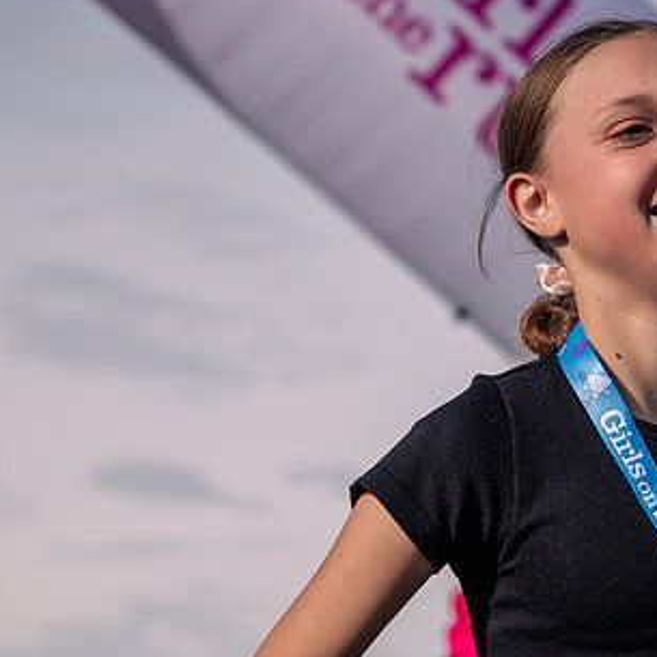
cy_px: 169
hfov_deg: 8.6
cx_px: 557
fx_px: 4359
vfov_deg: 8.6
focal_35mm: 203
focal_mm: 92
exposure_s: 1/1250
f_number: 5.6
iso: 200
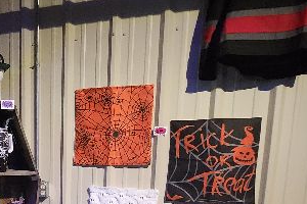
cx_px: 23
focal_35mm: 36
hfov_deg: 47.0
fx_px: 307
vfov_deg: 32.6
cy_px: 222
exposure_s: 1/24
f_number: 2.2
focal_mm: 1.7
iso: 640
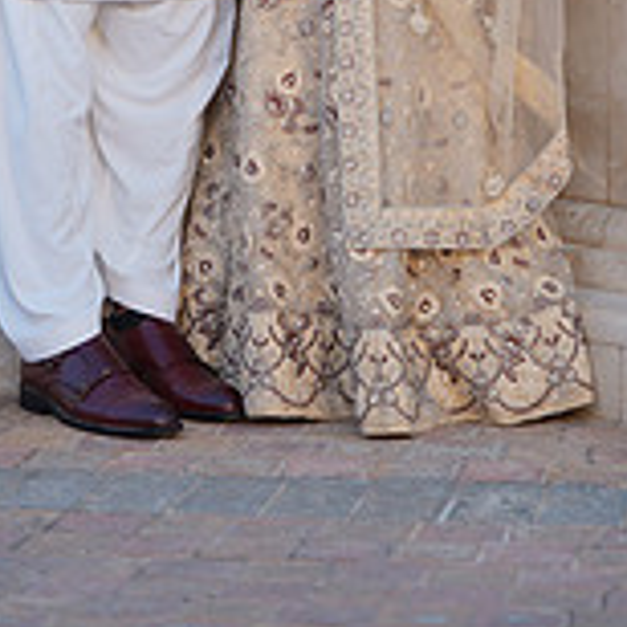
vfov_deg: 6.3
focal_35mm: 272
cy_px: -542
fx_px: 5574
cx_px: 320
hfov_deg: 6.4
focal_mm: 85
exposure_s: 1/400
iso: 50
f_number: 1.4
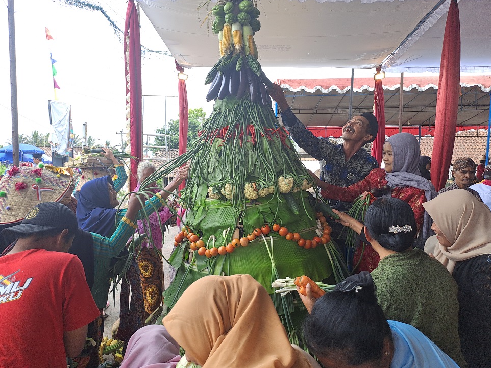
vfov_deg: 53.0
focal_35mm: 26
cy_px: 179
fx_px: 369
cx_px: 247
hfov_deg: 67.3
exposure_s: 1/242
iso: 32
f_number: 1.8
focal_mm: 4.65
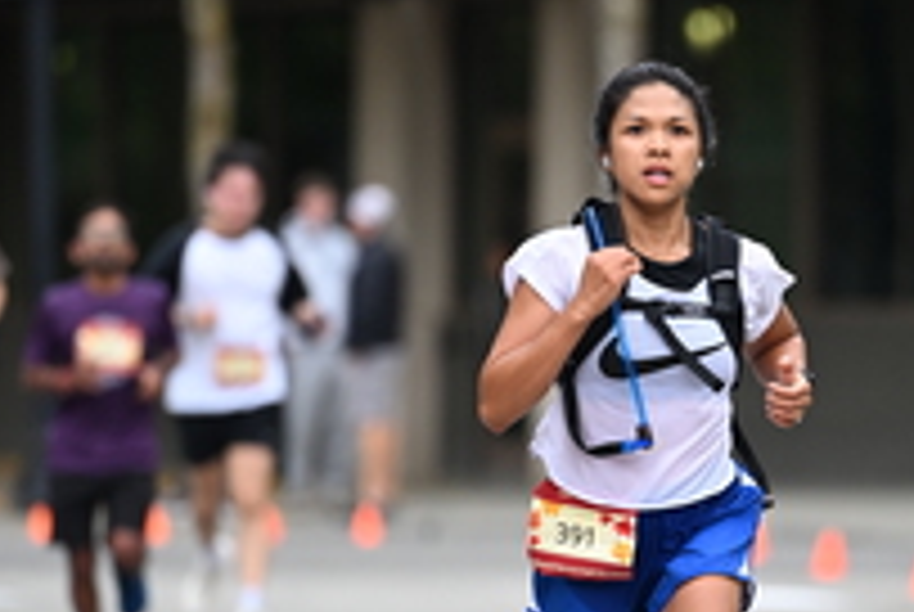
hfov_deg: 3.8
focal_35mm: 541
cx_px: 646
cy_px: 360
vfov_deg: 2.6
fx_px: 13755
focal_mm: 200
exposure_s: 1/2000
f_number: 2.8
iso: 640
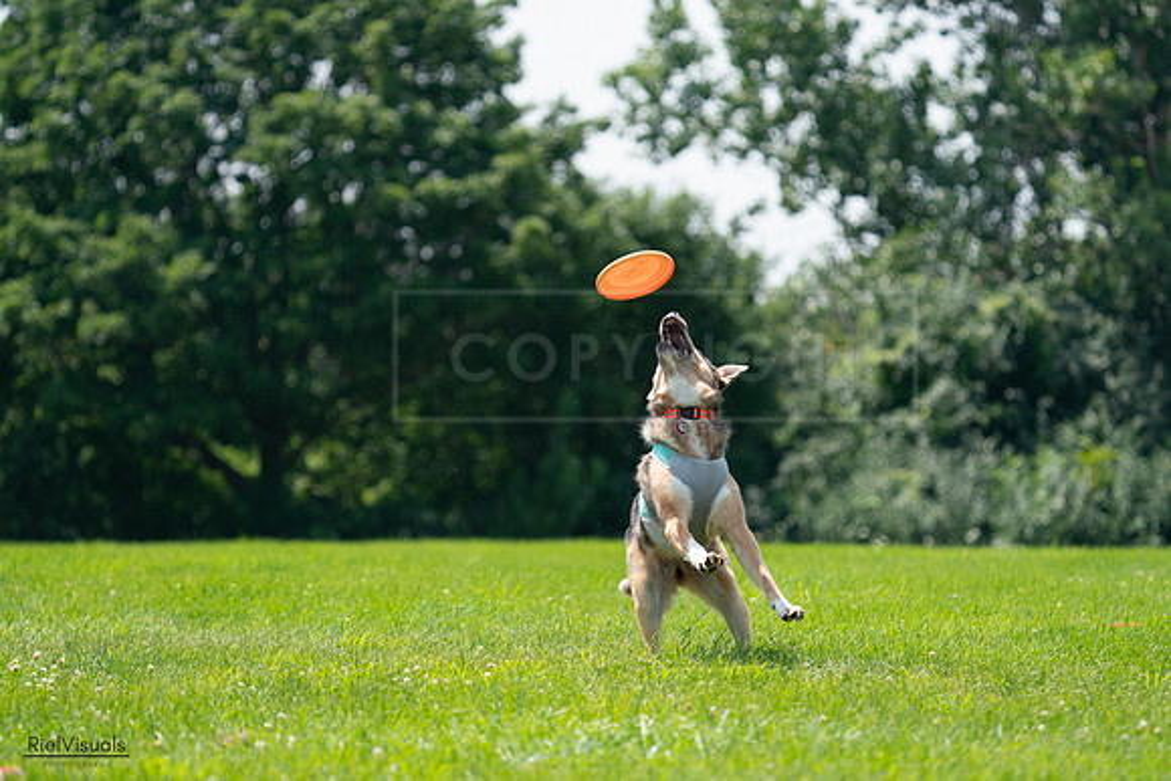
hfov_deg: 7.1
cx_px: 586
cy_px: 390
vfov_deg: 4.8
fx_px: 9402
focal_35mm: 289
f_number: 5.6
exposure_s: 1/4000
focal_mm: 289
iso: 1250
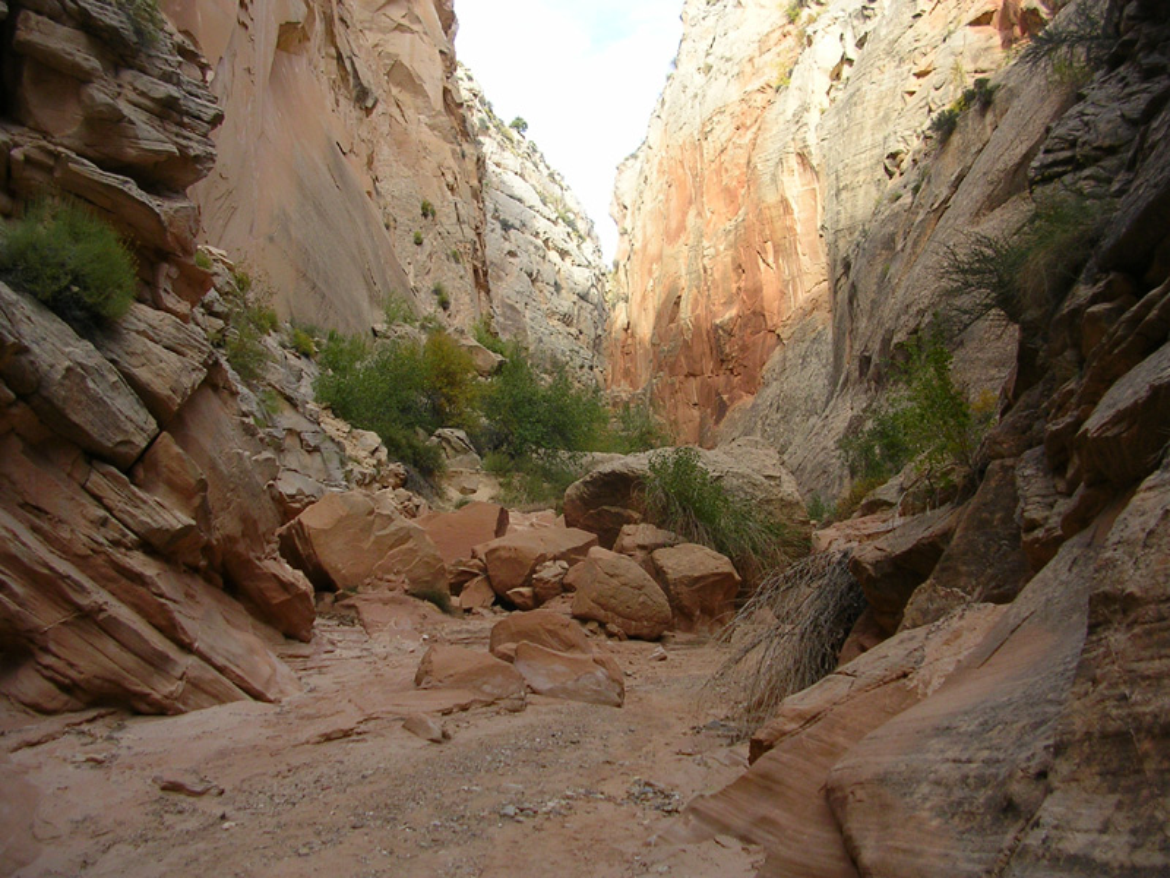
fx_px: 1284
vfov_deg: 37.7
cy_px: 439
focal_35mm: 38
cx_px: 585
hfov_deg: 49.0
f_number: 2.8
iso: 50
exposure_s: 1/230
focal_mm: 5.8
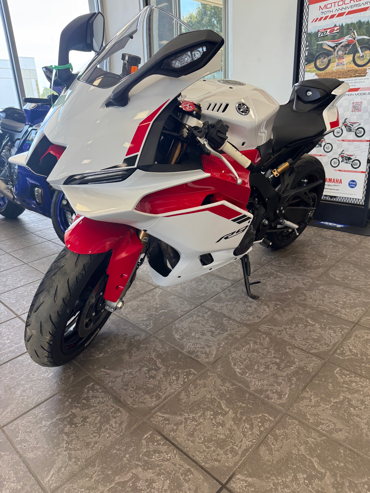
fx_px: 342
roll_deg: +3.4
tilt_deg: -20.4
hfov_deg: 56.8
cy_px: 246
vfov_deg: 71.6
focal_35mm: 24
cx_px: 185
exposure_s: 1/120
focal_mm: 6.76
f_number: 1.78
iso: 160
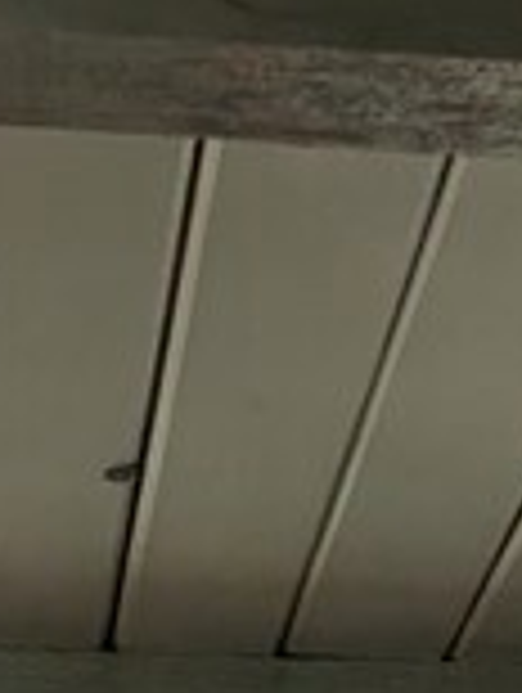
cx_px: 695
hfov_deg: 9.2
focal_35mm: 159
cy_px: 2252
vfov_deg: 9.2
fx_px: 3188
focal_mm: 6.9
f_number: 1.68
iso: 35
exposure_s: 1/241
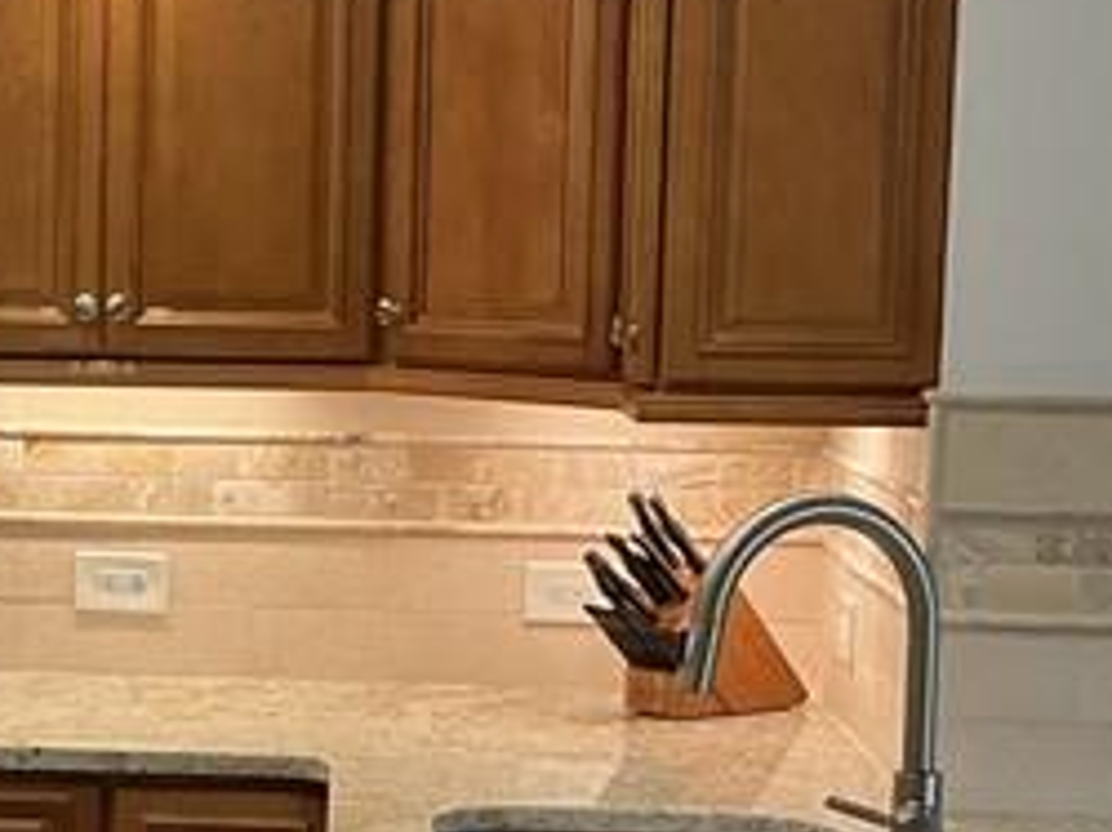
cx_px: 76
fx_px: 3819
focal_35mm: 119
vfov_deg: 12.4
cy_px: 645
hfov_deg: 16.3
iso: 64
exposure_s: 1/60
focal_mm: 3
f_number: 1.8
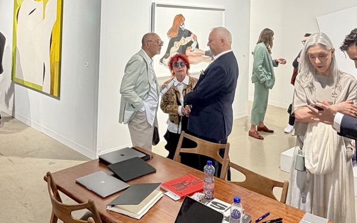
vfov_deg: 32.4
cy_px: 15
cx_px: 156
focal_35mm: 37
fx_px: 360
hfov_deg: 52.6
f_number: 2.2
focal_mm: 2.22
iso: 200
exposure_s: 1/100
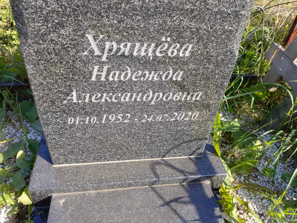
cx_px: 148
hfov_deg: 69.4
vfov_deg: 54.9
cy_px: 112
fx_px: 214
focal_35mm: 25
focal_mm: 4.76
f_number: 1.69
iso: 112
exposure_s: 1/311
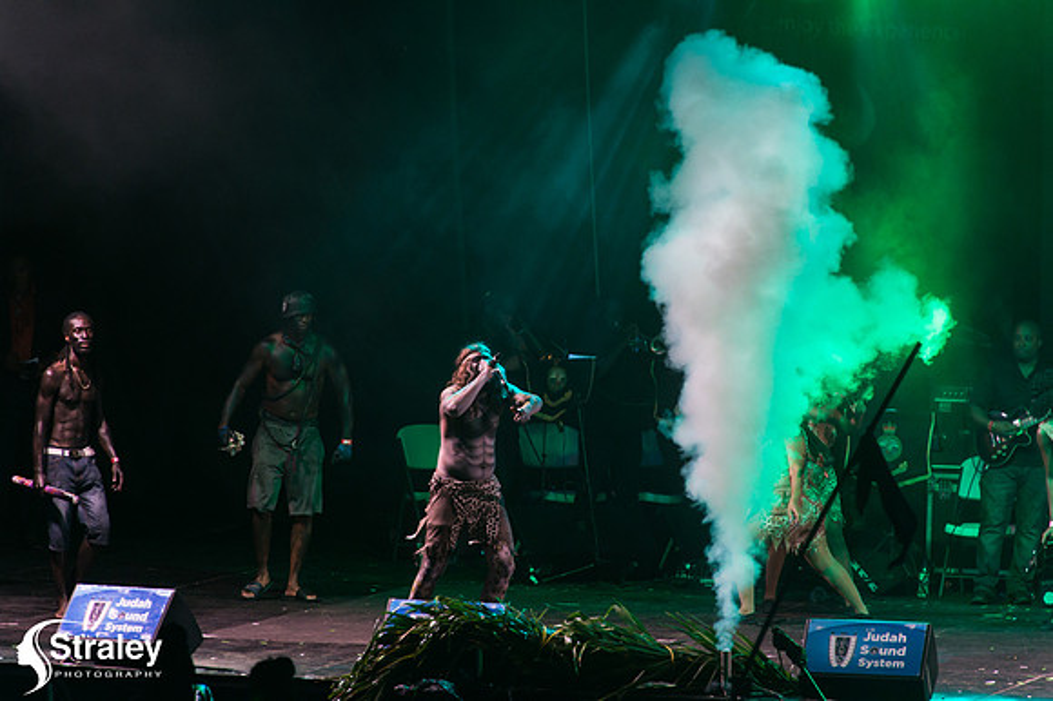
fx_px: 9939
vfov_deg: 4.0
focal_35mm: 340
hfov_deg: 6.1
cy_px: 350
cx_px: 526
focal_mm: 340
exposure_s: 1/200
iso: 3200
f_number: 5.6
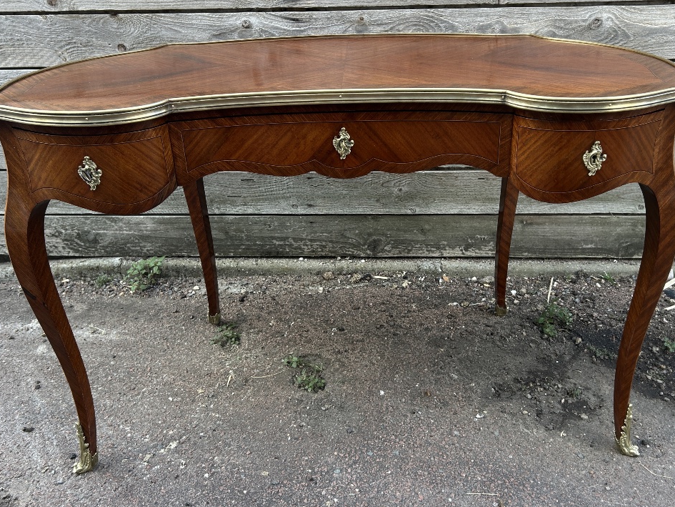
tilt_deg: -25.8
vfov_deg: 42.9
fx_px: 644
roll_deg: +0.9
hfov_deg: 55.2
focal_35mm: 33
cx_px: 373
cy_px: 243
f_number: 1.5
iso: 40
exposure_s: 1/168
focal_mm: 5.7
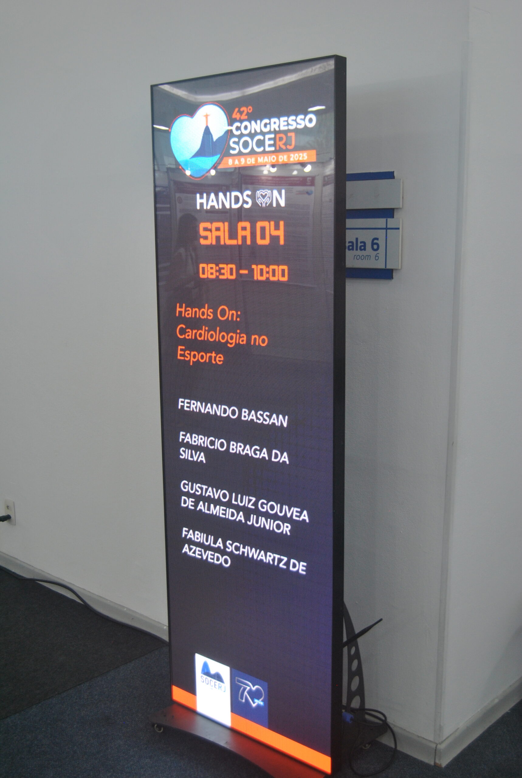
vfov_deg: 49.5
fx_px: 844
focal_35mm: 39
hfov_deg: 34.4
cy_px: 389
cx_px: 261
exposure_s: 1/30
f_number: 4
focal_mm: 26
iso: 280
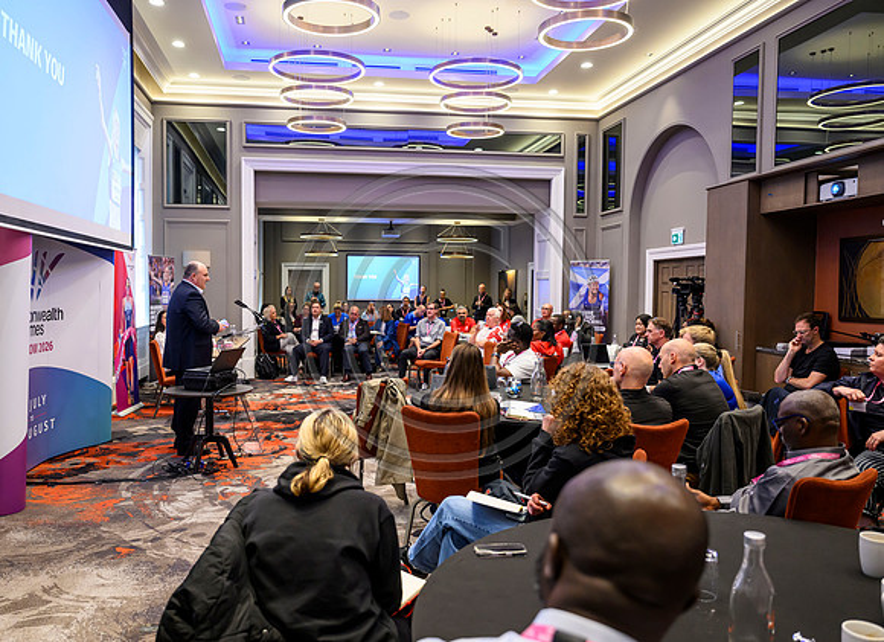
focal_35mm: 29
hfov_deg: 62.3
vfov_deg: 47.5
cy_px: 322
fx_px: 730
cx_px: 401
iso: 2500
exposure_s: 1/250
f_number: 3.2
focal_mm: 26.5
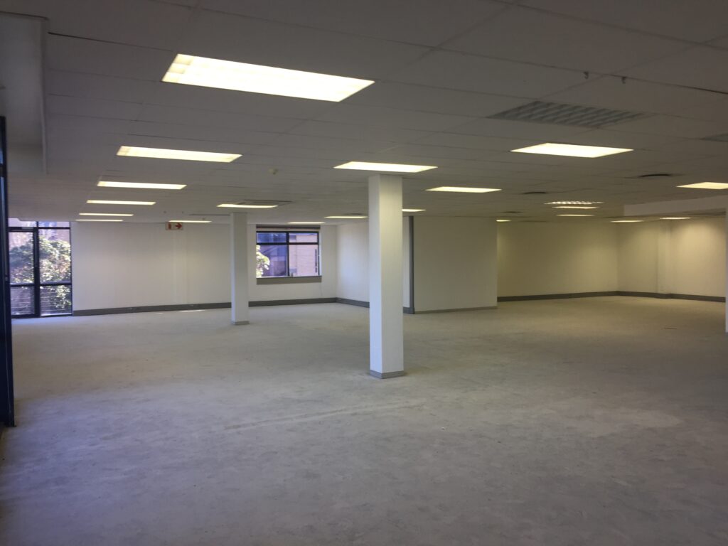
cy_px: 273
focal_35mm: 29
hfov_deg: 61.7
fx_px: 610
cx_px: 364
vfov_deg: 48.2
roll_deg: +0.3
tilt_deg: -1.6
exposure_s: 1/50
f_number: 2.2
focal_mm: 4.15
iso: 32
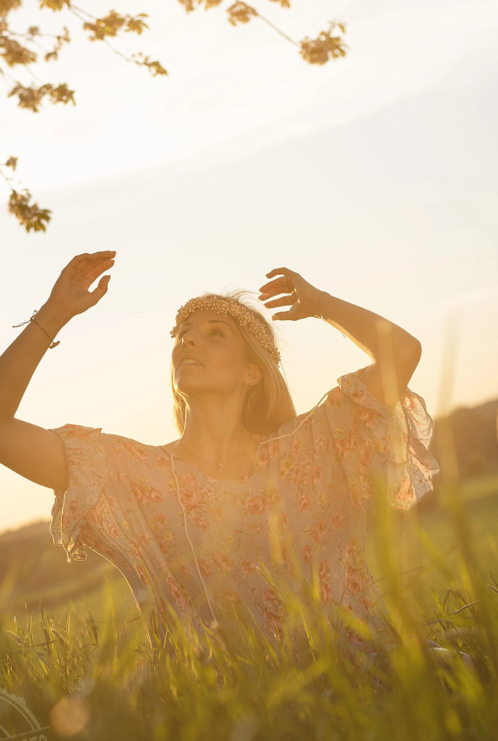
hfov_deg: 19.3
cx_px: 205
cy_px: 355
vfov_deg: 28.4
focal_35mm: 71
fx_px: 1464
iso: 80
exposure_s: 1/800
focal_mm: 50
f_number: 2.8
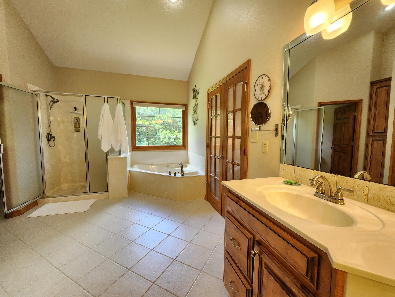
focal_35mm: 13
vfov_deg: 89.9
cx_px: 198
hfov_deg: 106.2
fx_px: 148
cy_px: 148
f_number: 2.2
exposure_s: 1/60
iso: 100
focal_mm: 2.2
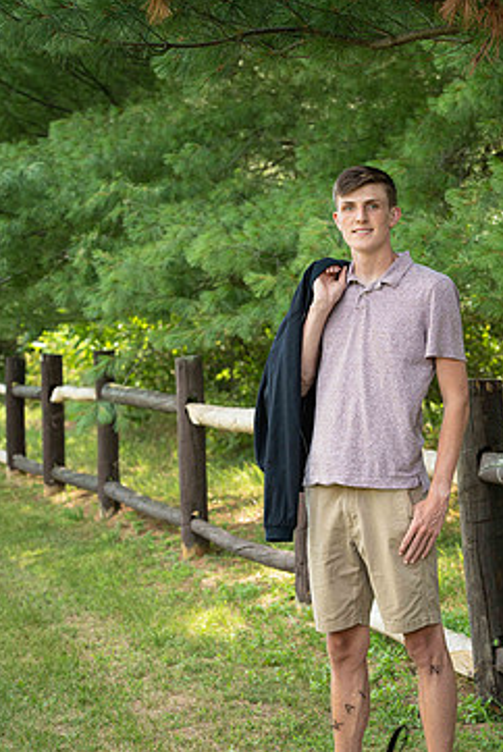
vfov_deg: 17.3
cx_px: 306
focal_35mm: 118
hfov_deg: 11.6
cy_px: 442
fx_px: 2468
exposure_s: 1/200
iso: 500
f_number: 6.3
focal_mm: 95
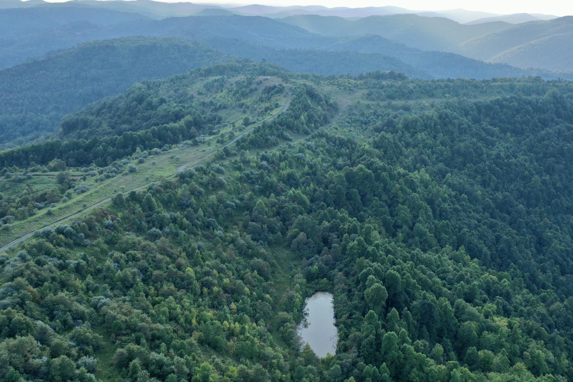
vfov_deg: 33.4
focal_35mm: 40
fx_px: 637
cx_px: 317
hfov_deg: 48.4
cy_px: 215
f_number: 2.8
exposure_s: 1/120
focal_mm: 10.26
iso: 100
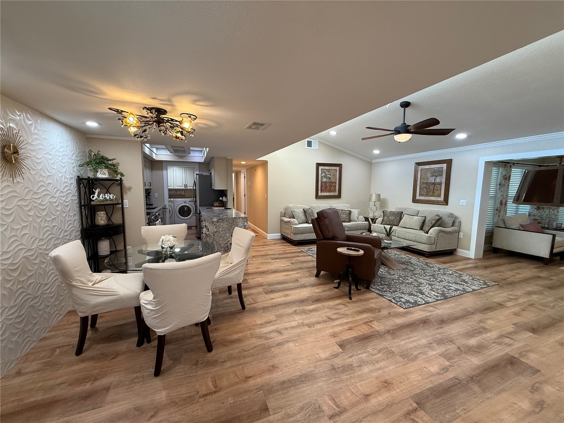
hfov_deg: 102.1
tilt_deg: -6.4
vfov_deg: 85.7
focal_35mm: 14
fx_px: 228
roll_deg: -0.9
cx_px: 282
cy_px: 212
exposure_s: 1/120
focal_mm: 2.22
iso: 250
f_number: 2.2
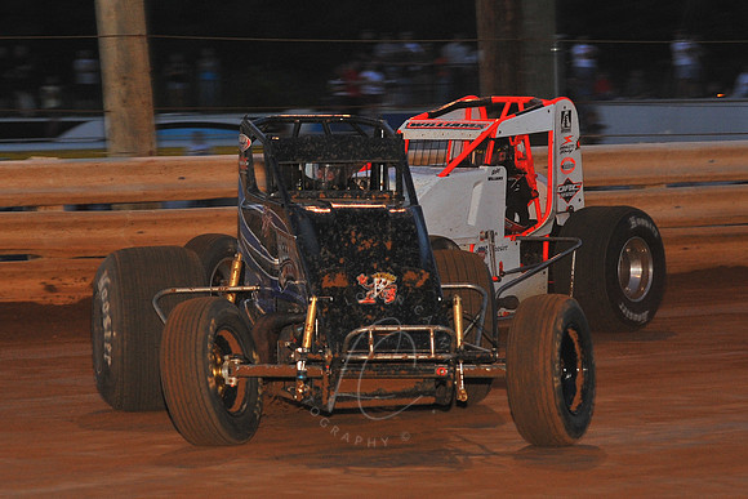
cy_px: 250
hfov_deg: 14.2
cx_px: 374
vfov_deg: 9.5
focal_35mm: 145
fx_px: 3013
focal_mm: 145
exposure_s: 1/320
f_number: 7.1
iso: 1000
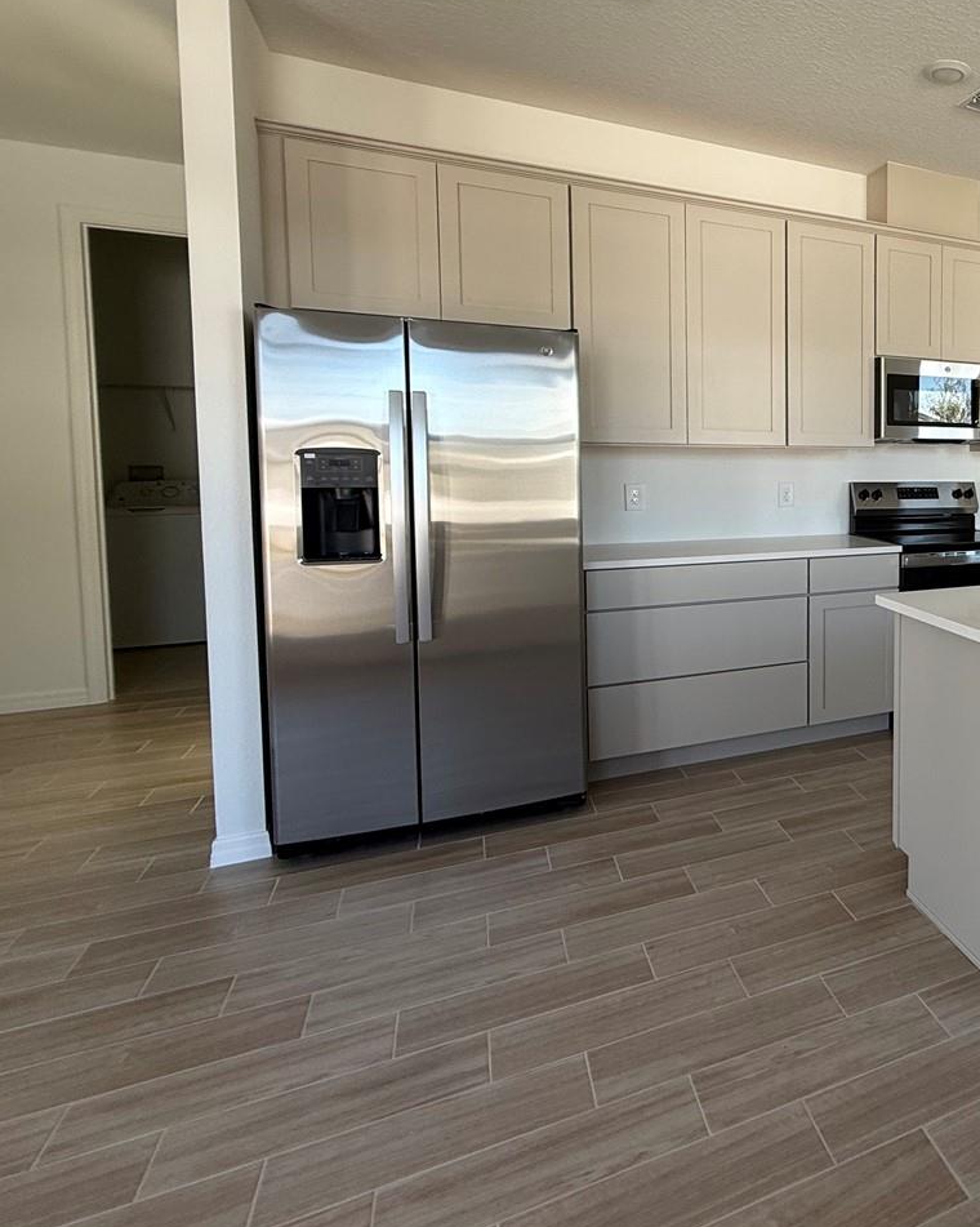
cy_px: 511
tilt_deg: -2.8
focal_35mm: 23
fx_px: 834
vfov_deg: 72.1
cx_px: 959
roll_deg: -0.8
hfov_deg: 50.4
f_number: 2.2
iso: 80
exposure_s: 1/99
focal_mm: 2.22
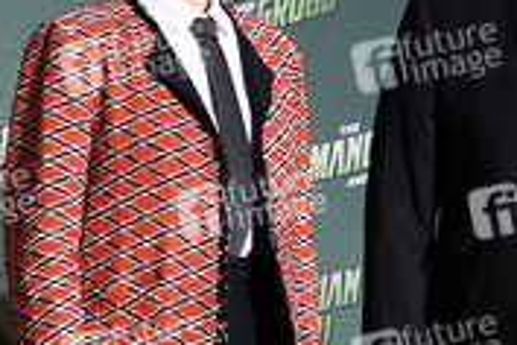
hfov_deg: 7.6
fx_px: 3848
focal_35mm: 268
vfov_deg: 5.1
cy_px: 132
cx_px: -118
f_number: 5.6
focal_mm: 105
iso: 640
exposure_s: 1/250
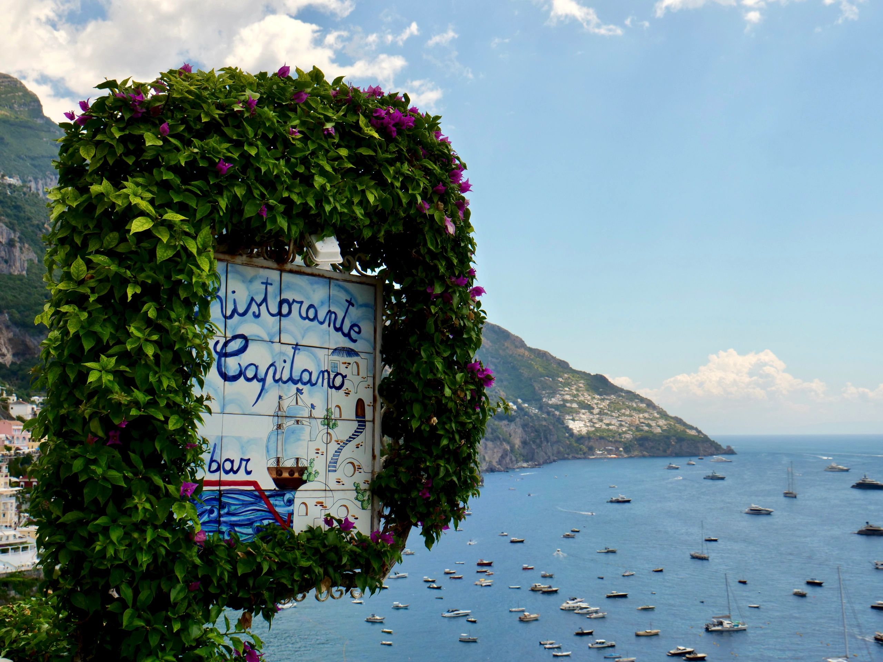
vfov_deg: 34.3
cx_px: 442
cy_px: 331
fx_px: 1071
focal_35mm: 42
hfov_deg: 44.8
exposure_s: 1/800
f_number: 7.1
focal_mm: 21
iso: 200
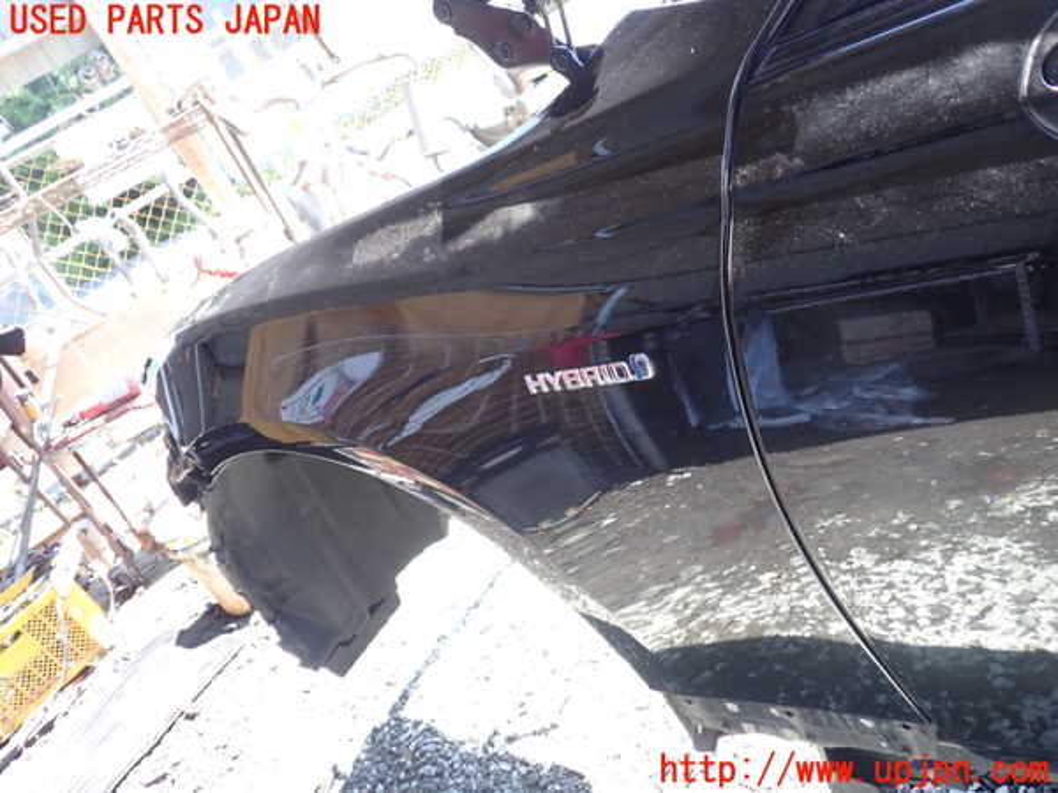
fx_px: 917
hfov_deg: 60.0
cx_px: 529
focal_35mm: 30
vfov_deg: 46.8
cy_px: 396
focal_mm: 5.4
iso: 100
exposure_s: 1/80
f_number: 2.3
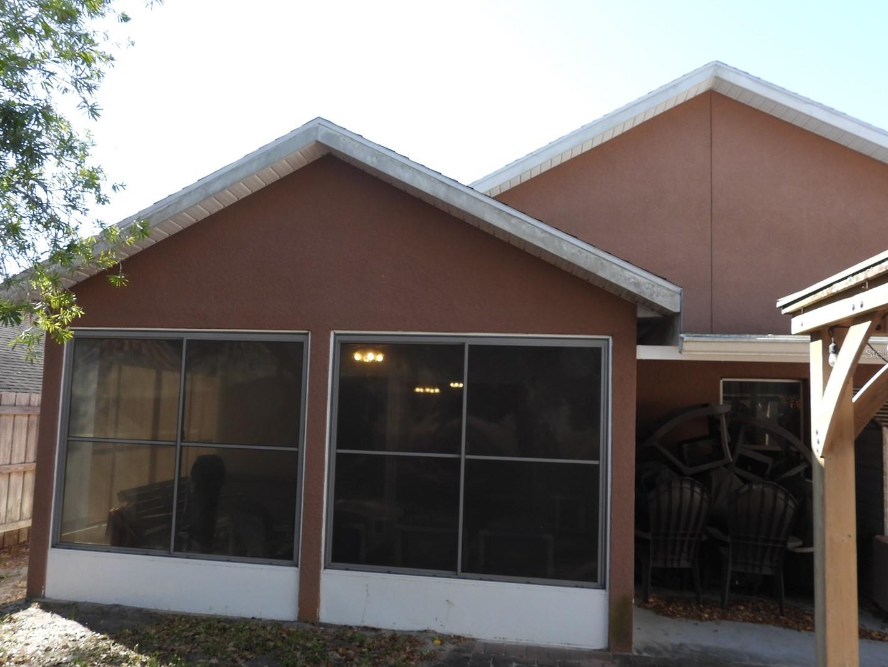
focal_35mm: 27
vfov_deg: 51.3
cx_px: 425
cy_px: 353
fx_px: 693
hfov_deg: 65.3
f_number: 2.8
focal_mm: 4.3
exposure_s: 1/320
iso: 100
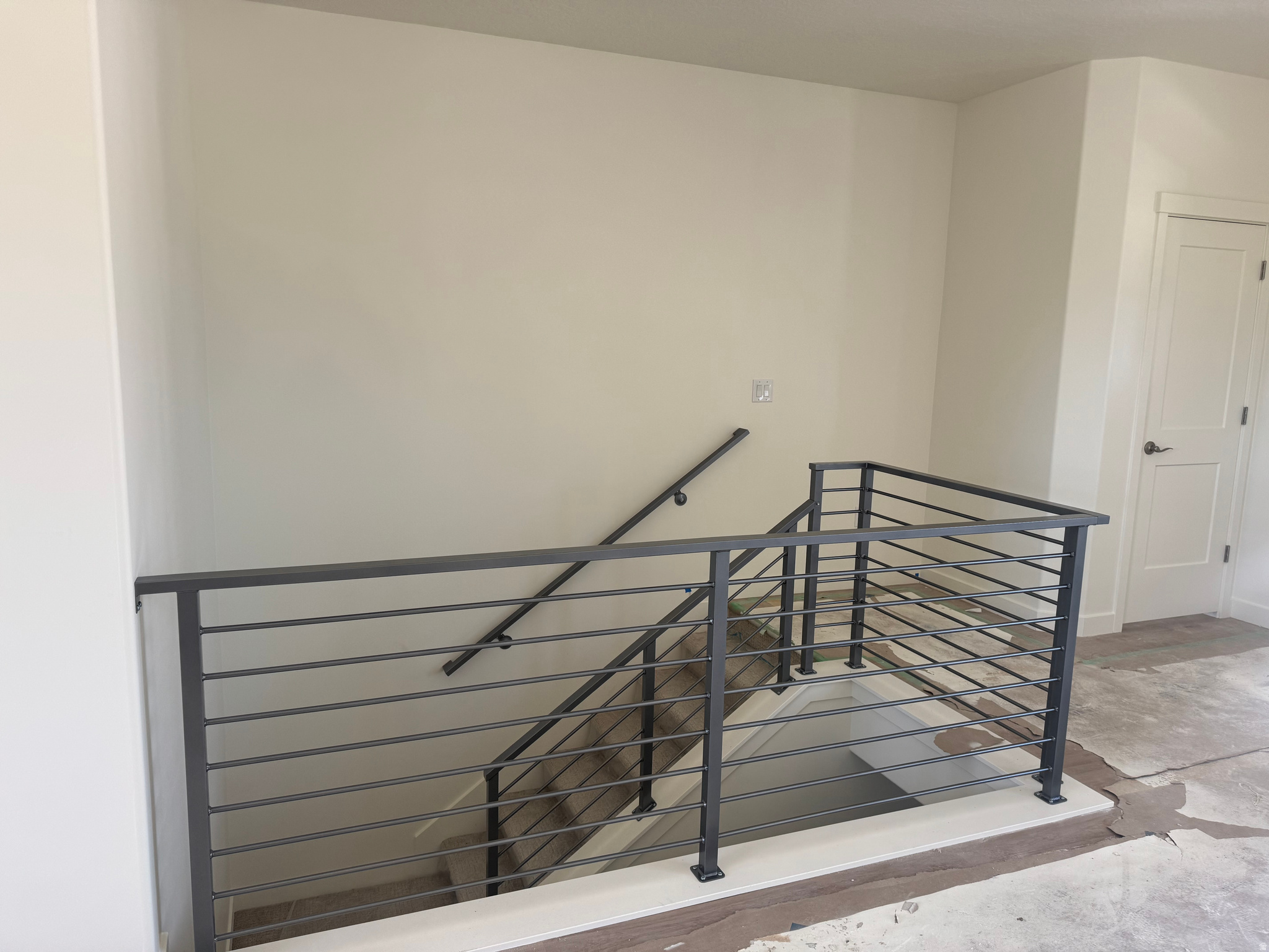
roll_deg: -1.0
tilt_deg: -8.5
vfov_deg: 56.8
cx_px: 634
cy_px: 476
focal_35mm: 24
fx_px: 880
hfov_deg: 71.6
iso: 80
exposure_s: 1/121
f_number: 1.78
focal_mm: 6.76
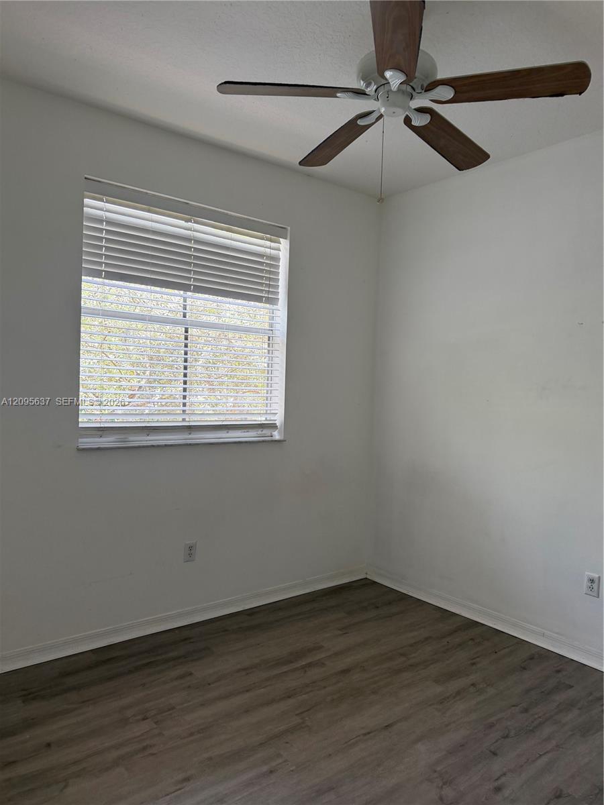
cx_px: 302
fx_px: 558
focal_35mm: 24
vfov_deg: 71.6
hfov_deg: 56.8
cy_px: 402
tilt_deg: -0.3
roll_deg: -1.4
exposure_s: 1/160
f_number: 1.78
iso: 200
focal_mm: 6.76
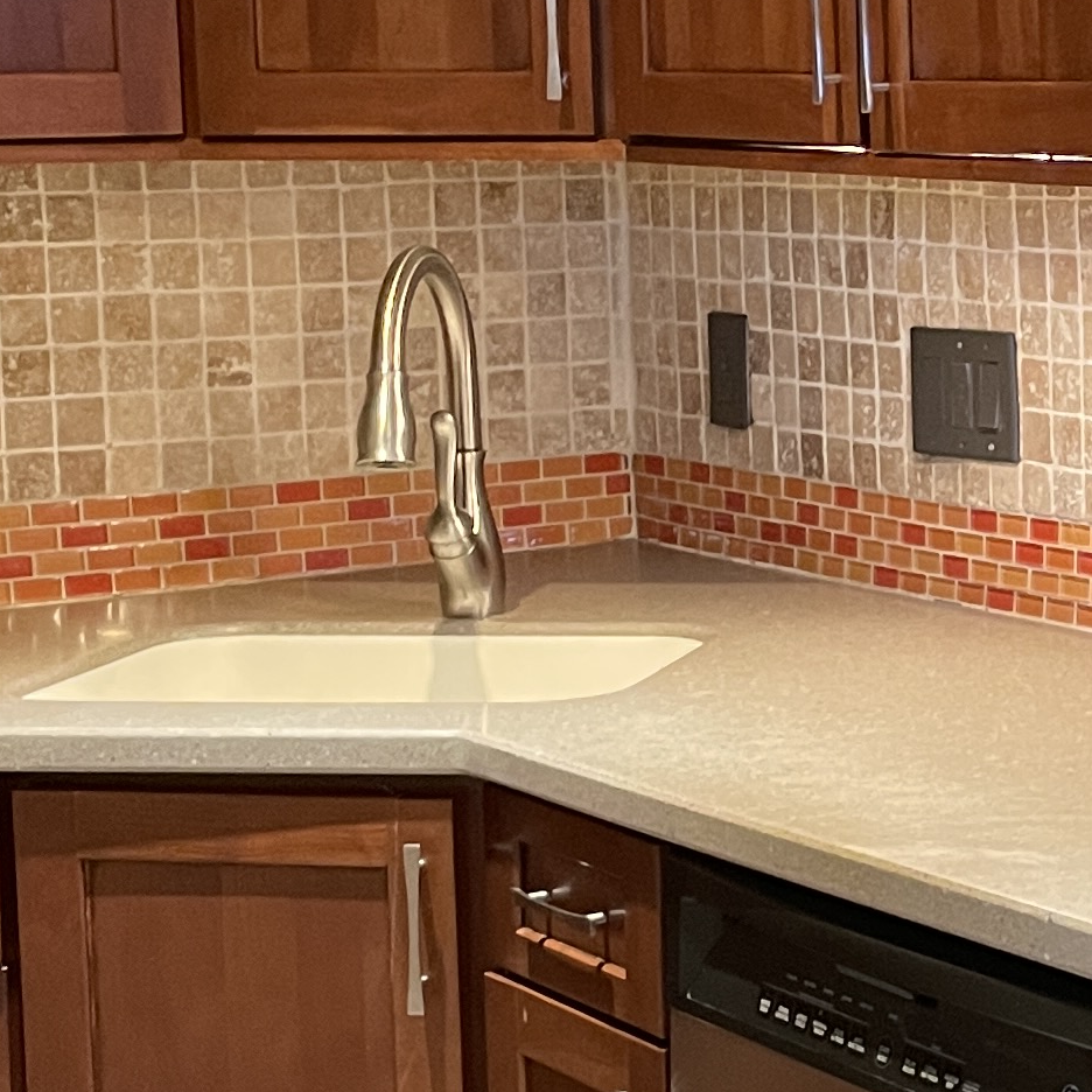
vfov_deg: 17.6
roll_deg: +0.7
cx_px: 1337
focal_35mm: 99
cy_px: 488
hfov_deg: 16.8
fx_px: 3533
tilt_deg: -7.1
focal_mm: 4.2
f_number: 1.6
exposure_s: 1/60
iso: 400
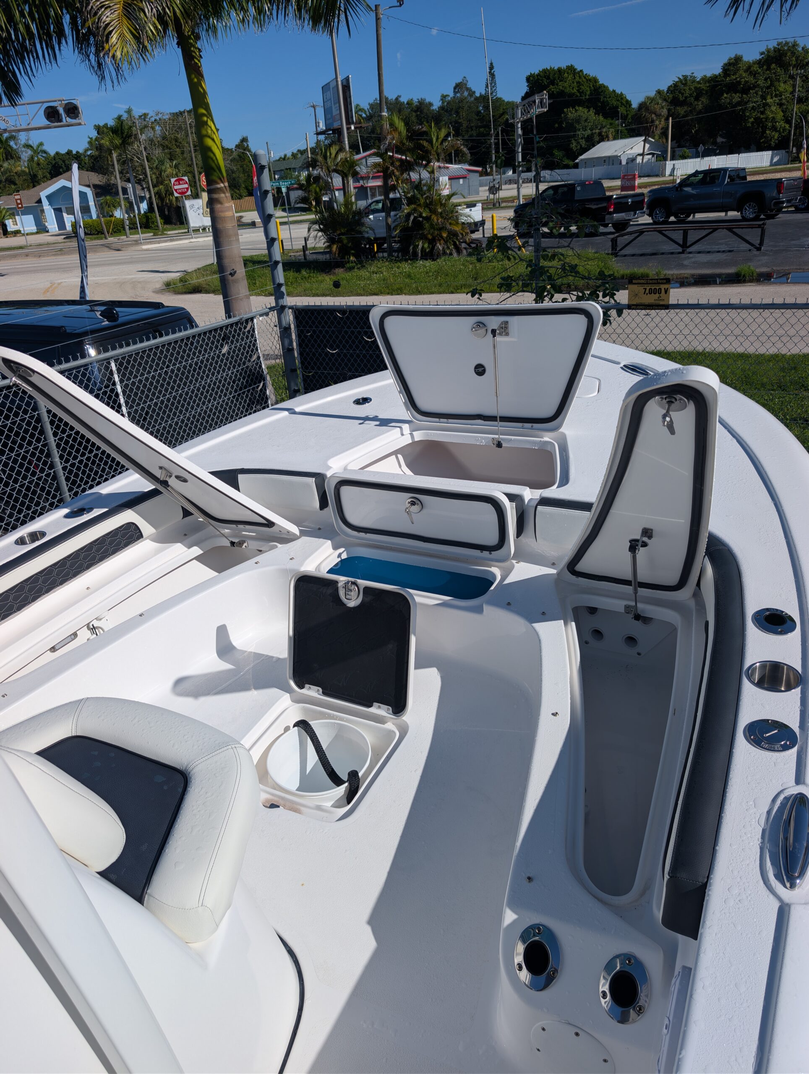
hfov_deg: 56.9
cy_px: 537
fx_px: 746
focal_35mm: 24
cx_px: 404
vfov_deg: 71.5
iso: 20
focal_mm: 6.9
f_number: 1.68
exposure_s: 1/2618
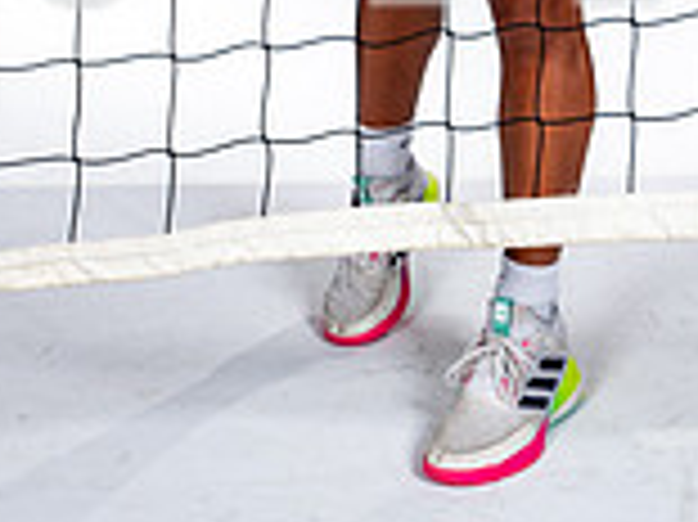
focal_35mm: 98
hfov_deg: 19.9
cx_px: 531
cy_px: -446
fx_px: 1975
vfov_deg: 13.4
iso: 250
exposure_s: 1/320
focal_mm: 35
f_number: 7.1
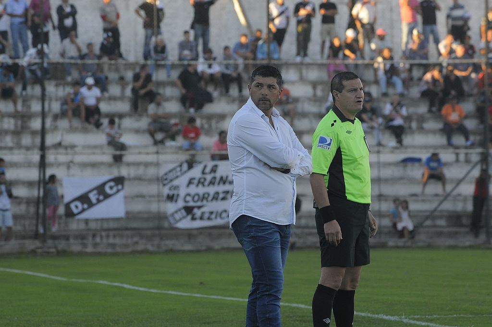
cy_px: 164
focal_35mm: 300
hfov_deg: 6.9
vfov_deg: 4.6
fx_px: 4095
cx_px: 246
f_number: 4.5
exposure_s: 1/500
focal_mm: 200
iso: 800
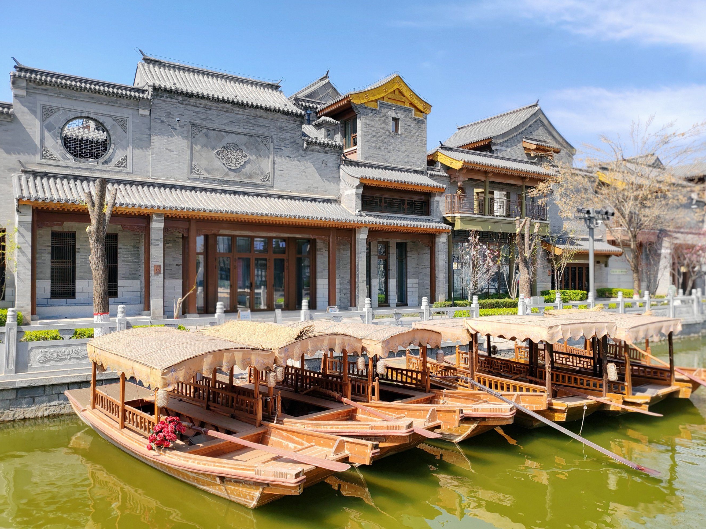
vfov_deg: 49.7
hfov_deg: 63.4
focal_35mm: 28
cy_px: 269
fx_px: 571
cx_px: 365
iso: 50
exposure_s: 1/556
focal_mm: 6.14
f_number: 4
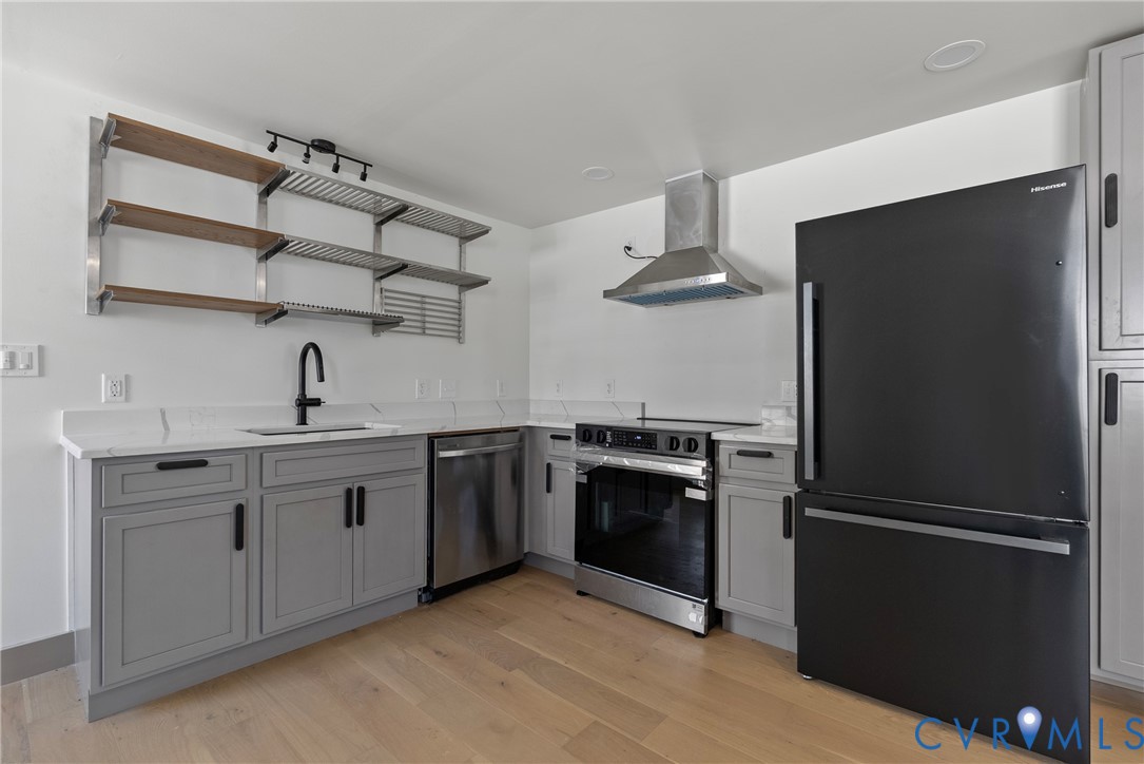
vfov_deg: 73.8
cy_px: 382
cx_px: 572
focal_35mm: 16
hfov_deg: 96.7
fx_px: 509
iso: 800
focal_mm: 16
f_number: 8
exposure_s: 1/13
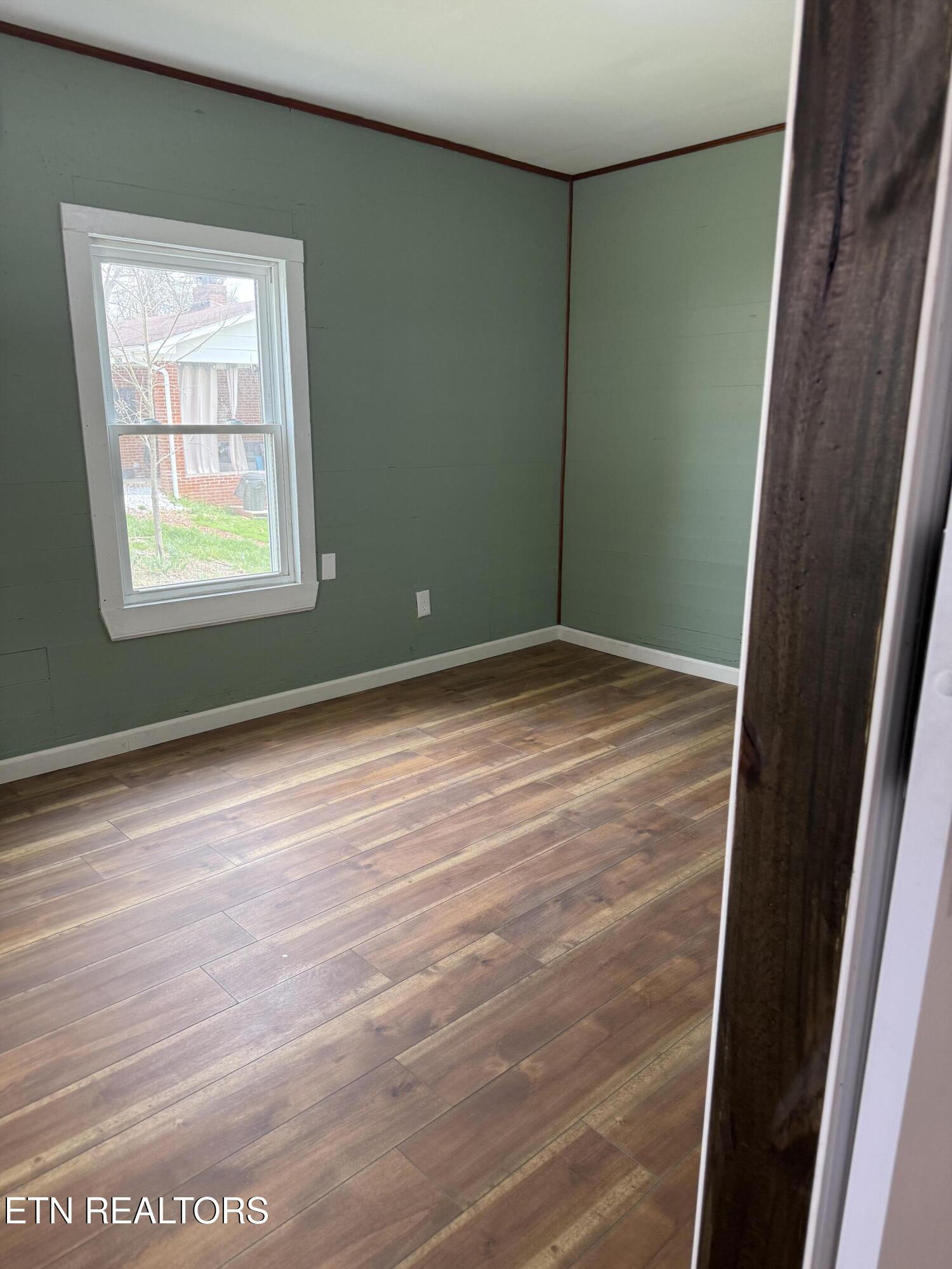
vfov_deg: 71.6
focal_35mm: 24
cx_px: 476
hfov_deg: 56.8
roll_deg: -0.3
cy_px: 634
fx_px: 880
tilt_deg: -15.0
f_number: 1.78
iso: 200
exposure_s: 1/138
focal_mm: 6.76
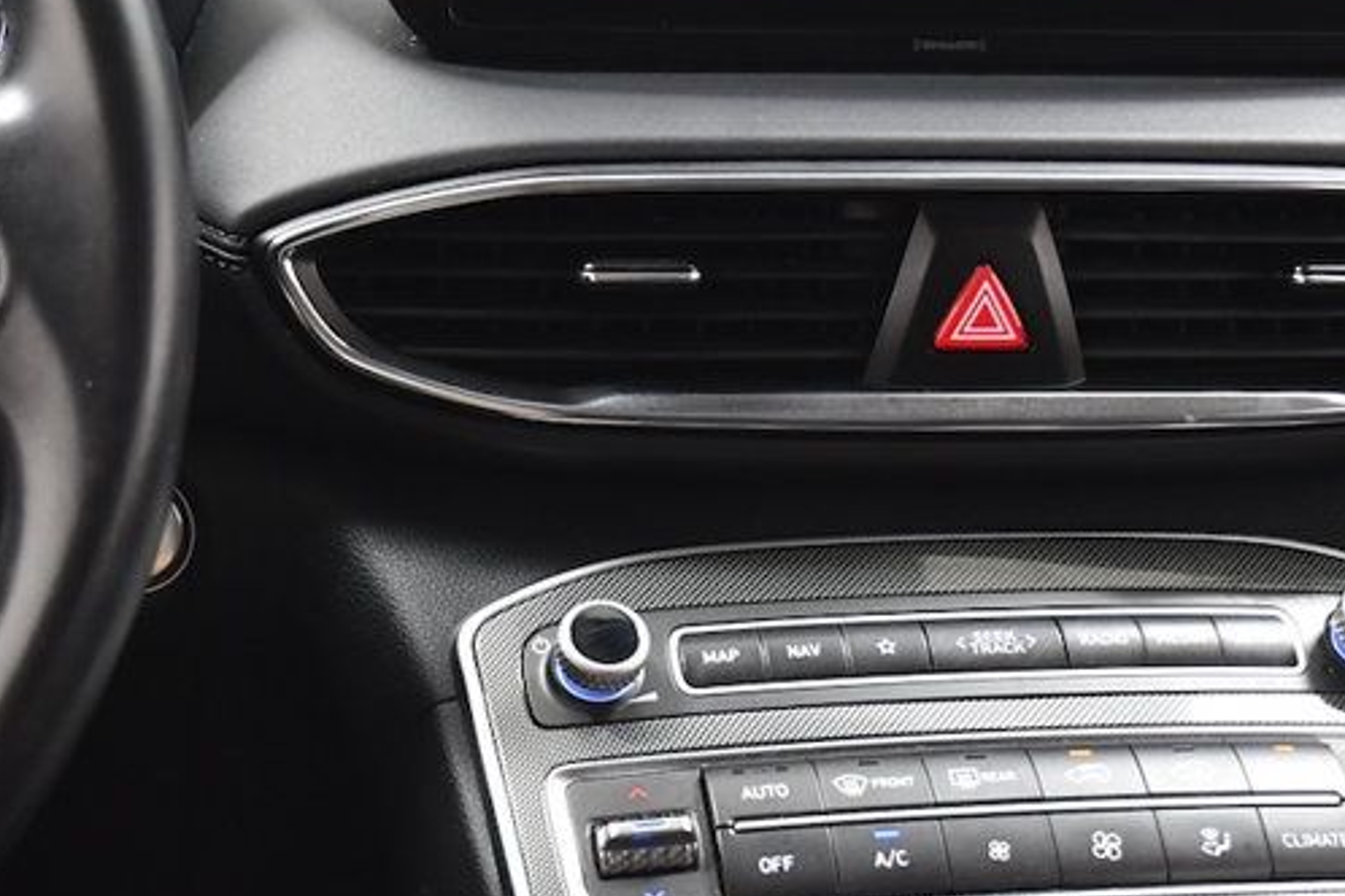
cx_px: 459
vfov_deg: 18.4
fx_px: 2765
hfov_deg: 27.2
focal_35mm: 74
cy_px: 368
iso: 1250
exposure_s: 1/100
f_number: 4
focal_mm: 24
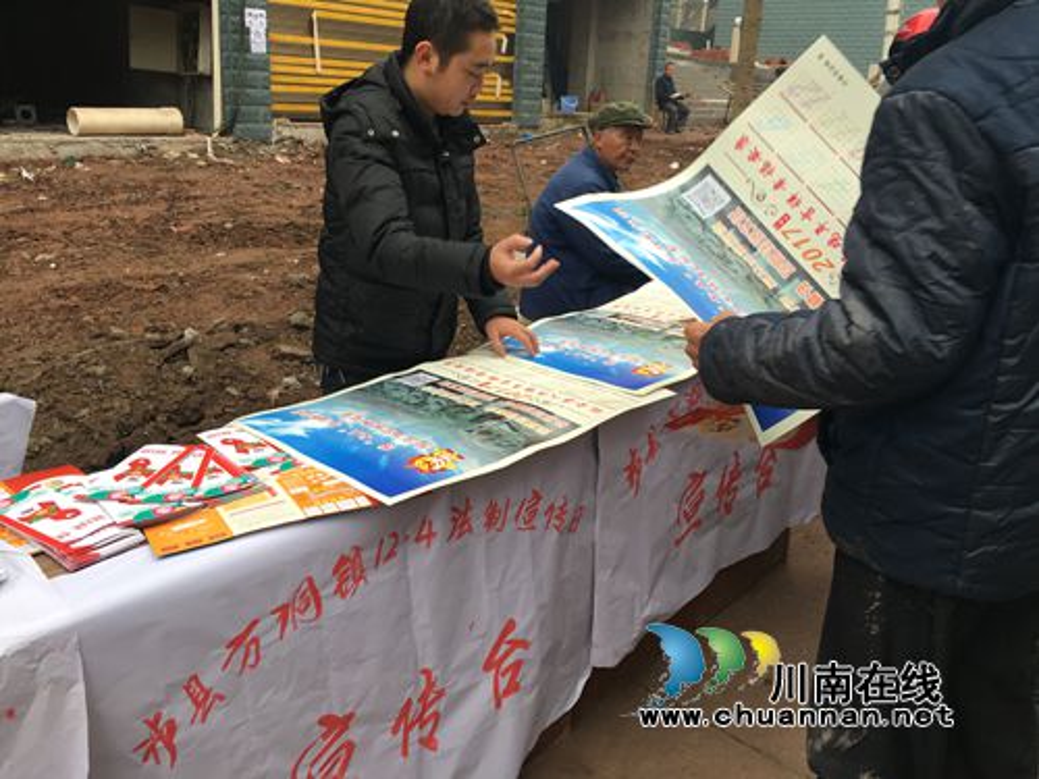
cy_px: 390
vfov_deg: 48.2
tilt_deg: -16.9
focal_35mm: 29
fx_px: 870
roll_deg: -3.2
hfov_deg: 61.7
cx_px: 520
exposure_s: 1/100
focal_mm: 4.15
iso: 40
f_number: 2.2
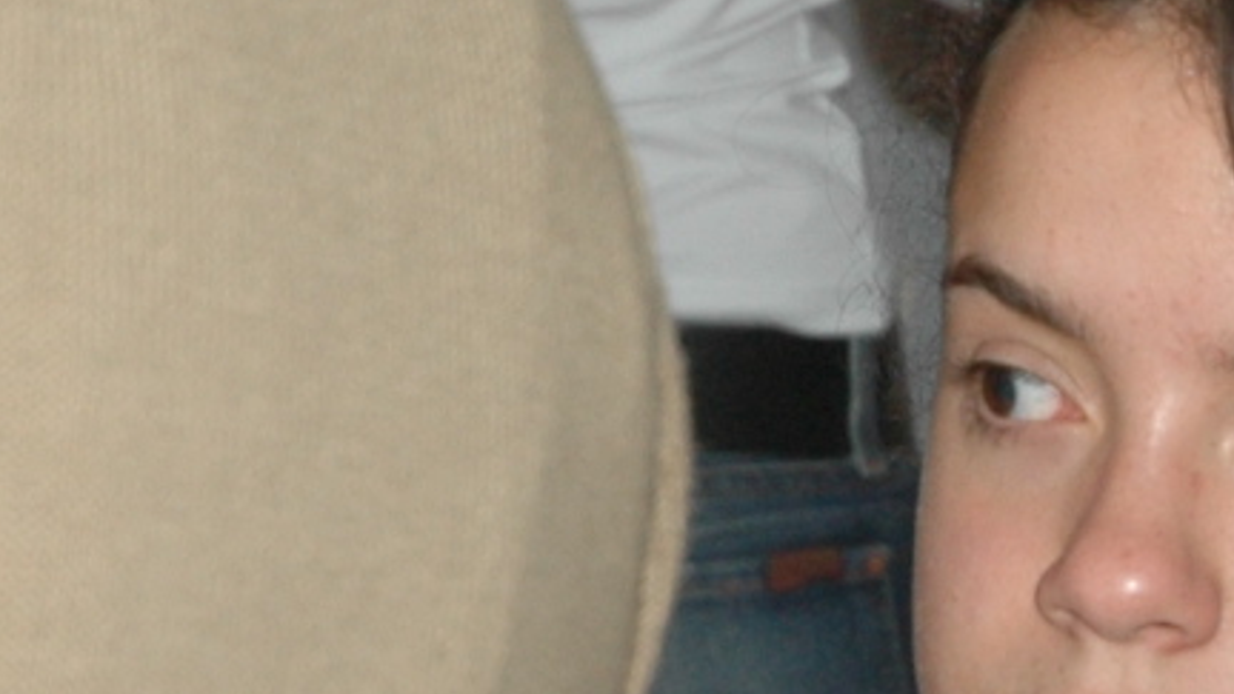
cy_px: 534
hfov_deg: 5.2
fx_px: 13317
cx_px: 2011
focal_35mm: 407
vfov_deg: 3.0
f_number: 5
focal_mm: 50
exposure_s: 1/60
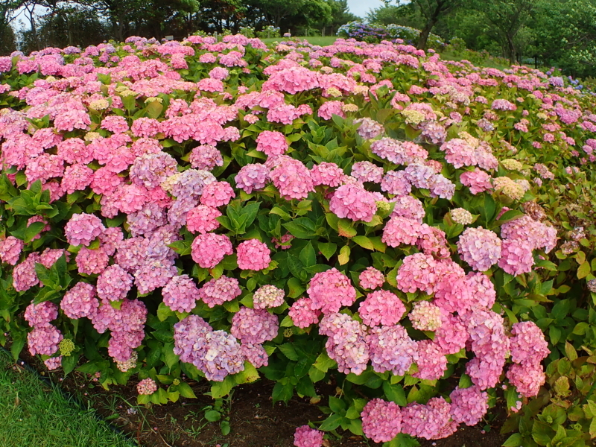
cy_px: 224
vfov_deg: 46.8
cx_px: 298
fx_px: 517
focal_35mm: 30
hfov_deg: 60.0
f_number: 3.2
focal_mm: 5.5
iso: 100
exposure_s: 1/125
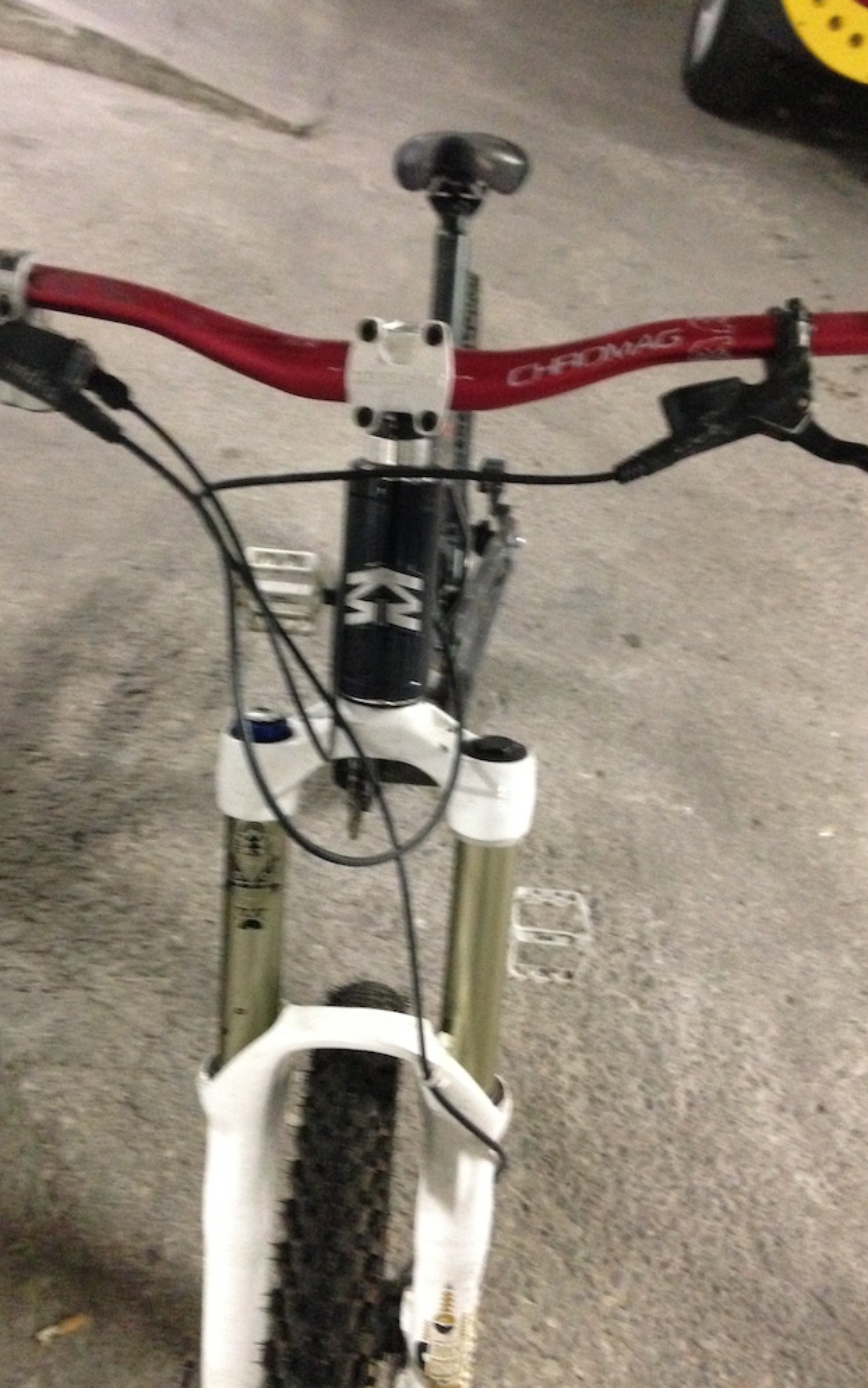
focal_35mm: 36
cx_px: 395
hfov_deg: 35.3
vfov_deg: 54.0
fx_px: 1362
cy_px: 684
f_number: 2.4
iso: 640
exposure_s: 1/15
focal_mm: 4.12
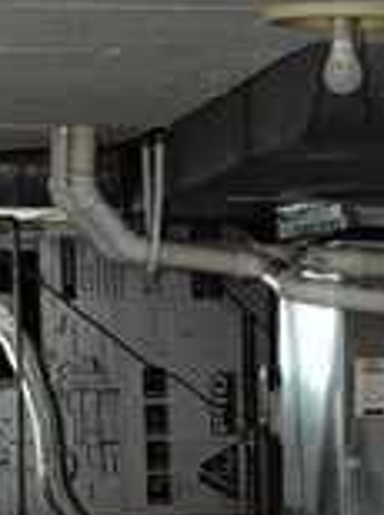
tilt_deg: -8.6
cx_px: 387
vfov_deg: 11.9
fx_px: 2373
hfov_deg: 9.2
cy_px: 712
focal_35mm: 160
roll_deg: +0.4
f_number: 1.48
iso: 320
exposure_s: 1/4
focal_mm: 6.93
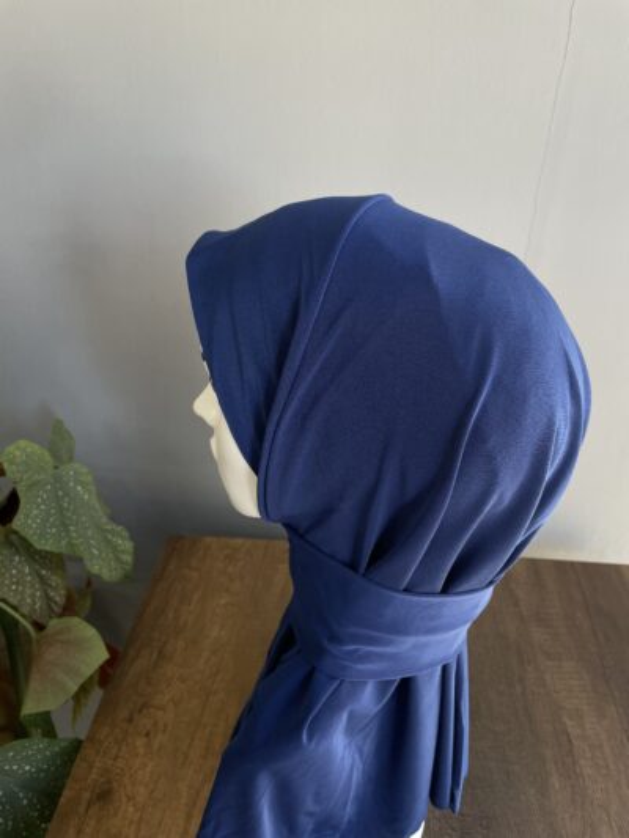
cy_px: 419
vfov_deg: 67.3
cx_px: 314
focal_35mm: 26
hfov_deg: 53.1
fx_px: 630
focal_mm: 4.2
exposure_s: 1/100
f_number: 1.6
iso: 80
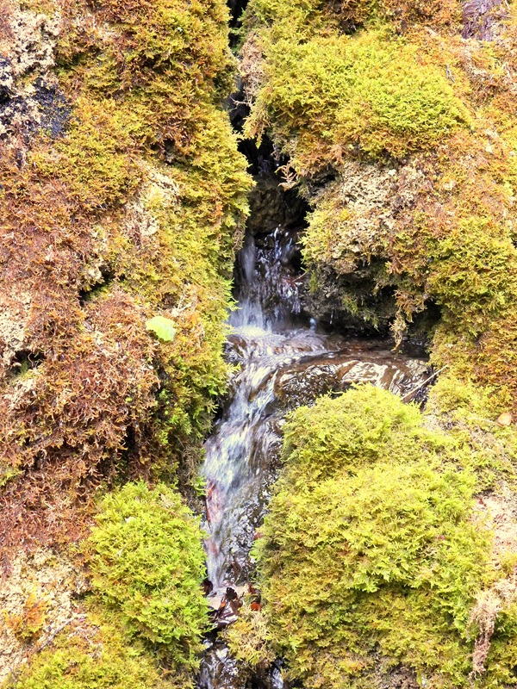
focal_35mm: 95
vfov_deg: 20.7
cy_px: 344
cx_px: 258
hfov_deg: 15.6
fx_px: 1892
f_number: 4
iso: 250
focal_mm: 17
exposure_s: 1/60
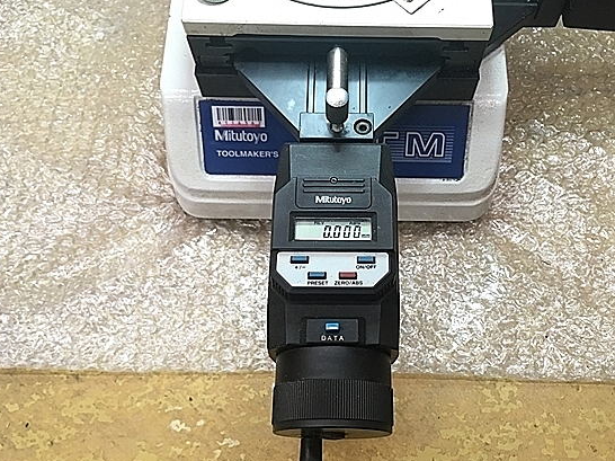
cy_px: 259
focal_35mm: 34
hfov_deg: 53.8
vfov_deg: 41.7
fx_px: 604
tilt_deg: -69.7
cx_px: 345
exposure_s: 1/30
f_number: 2.2
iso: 100
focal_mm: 4.15
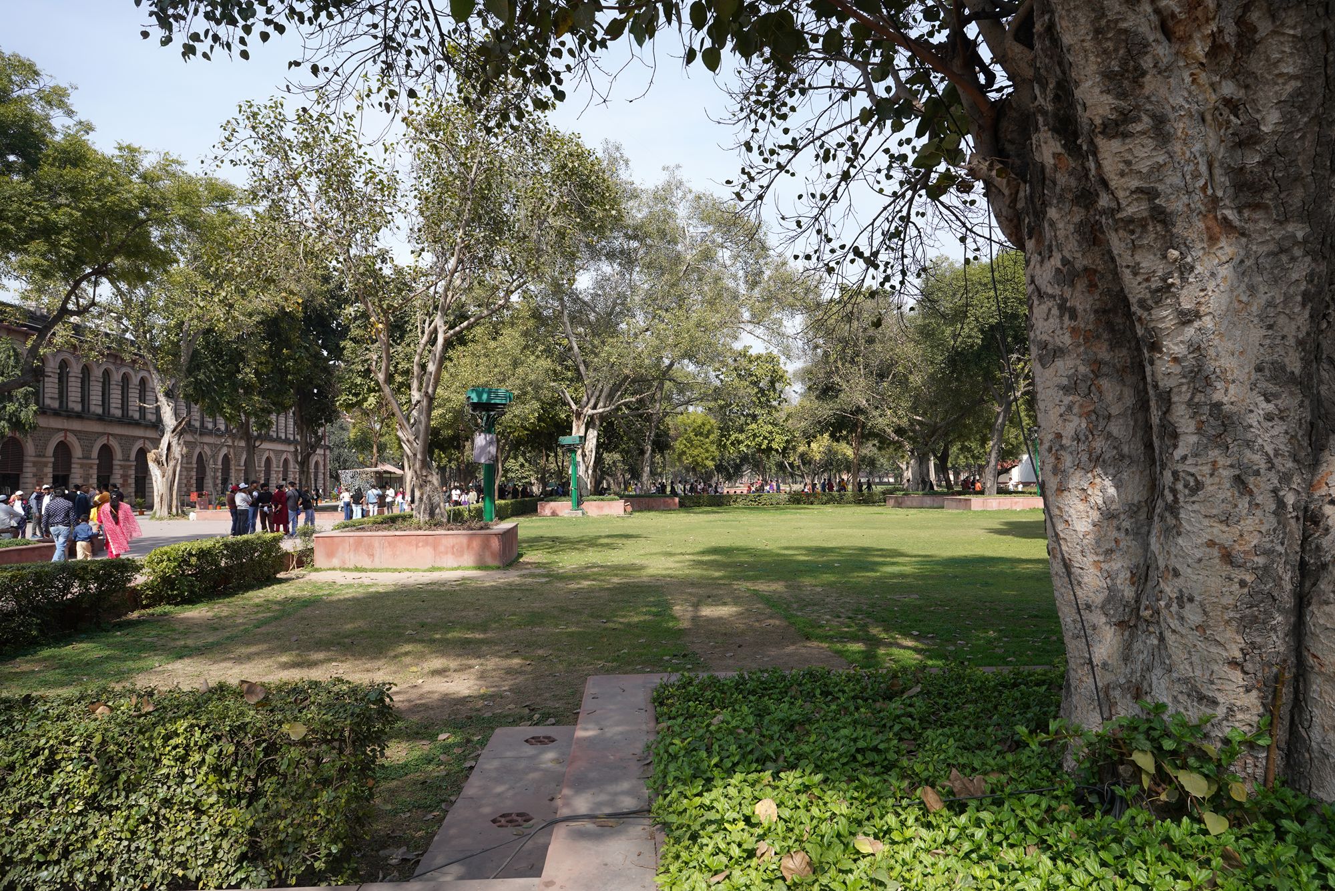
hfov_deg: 73.7
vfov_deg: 53.1
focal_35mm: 24
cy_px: 446
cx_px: 668
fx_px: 890
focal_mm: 24
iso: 100
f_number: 10
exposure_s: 1/100
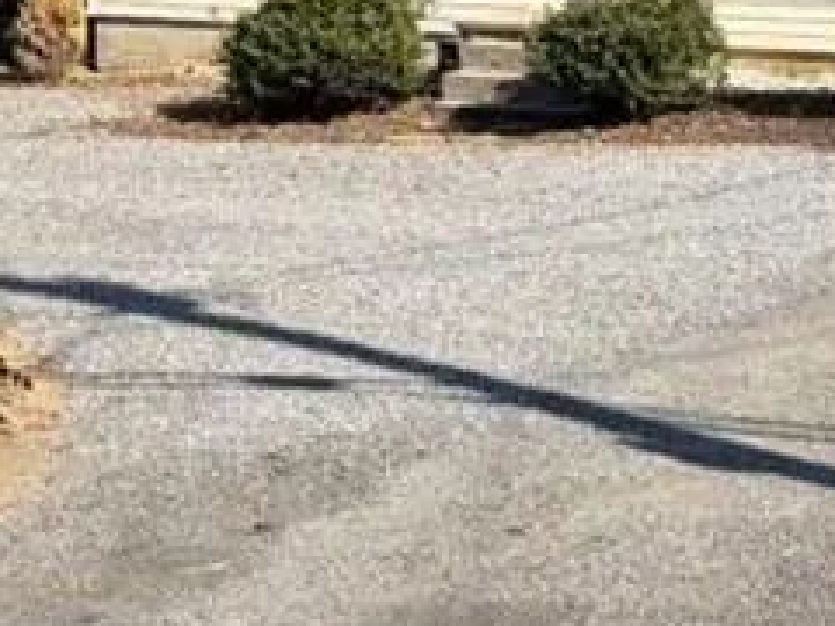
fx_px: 2678
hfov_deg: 17.5
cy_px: -108
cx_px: 713
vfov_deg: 13.0
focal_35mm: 111
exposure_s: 1/2451
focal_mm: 5.96
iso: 50
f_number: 1.6
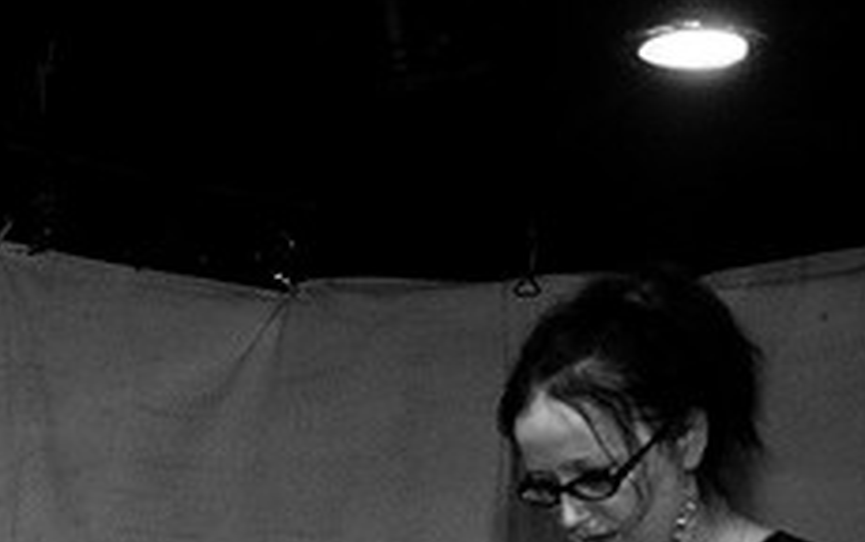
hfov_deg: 24.8
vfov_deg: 16.1
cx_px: -98
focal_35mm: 77
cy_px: 694
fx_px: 1816
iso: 1000
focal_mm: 20
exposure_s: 1/40
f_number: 2.8
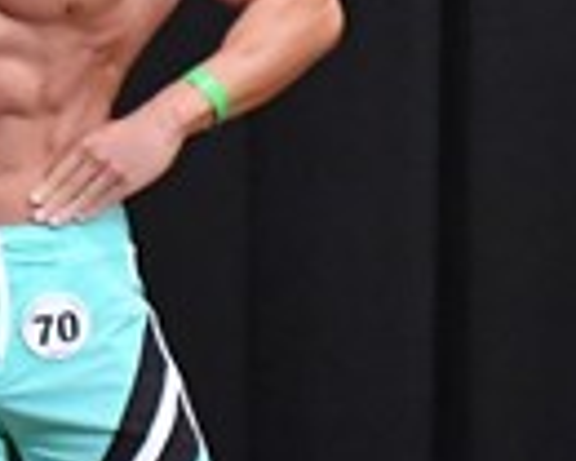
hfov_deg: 1.9
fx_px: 17388
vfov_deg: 1.5
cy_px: 306
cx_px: 1092
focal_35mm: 1020
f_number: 5.6
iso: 8000
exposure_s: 1/400
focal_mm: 122
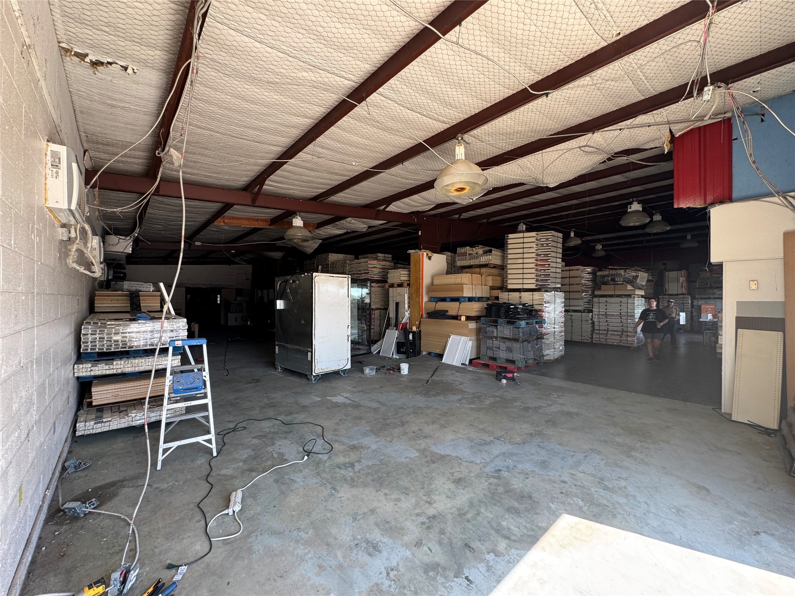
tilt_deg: -1.6
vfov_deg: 85.7
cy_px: 298
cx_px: 398
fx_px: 322
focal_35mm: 14
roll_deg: -1.0
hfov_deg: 102.1
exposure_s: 1/99
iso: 80
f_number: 2.2
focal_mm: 2.22
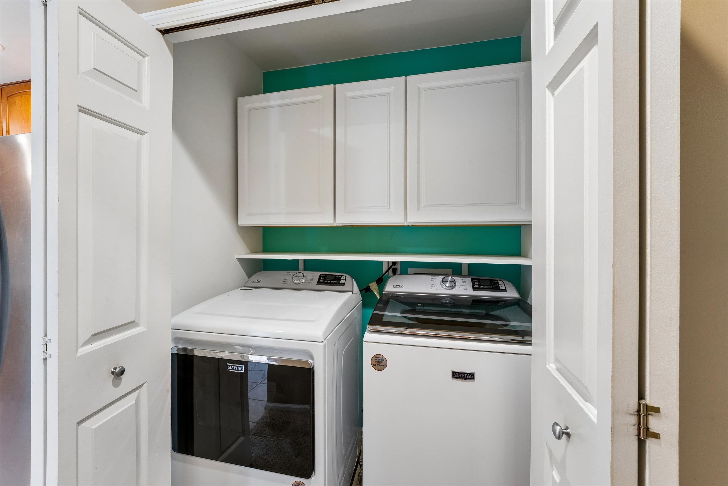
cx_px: 364
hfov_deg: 101.9
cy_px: 243
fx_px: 295
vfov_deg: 78.8
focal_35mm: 15
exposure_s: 1/1.25
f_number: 13
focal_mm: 14.6
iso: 400
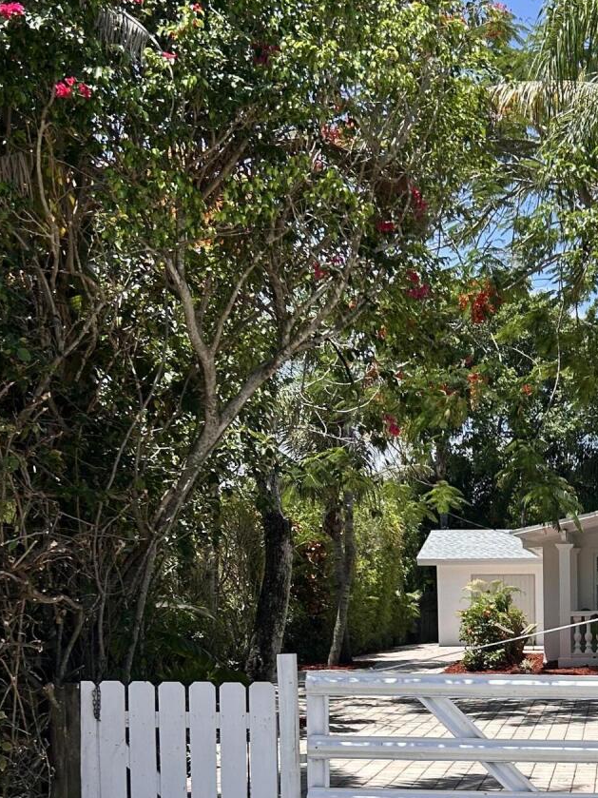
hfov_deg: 22.8
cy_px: 708
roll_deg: +0.6
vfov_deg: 30.0
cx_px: 587
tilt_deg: -2.0
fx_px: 1428
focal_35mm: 62
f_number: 1.5
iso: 50
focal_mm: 5.7
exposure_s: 1/5319
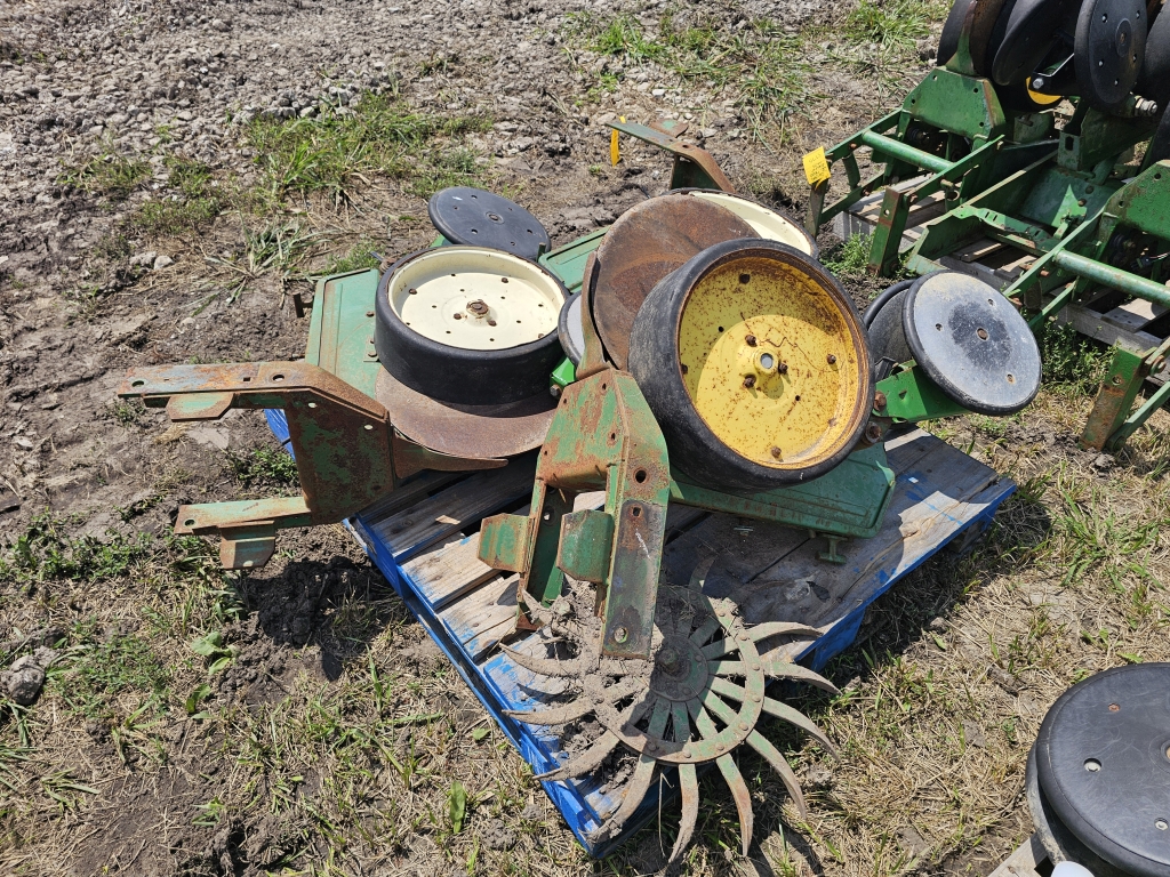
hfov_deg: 73.9
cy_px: 438
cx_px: 585
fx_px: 777
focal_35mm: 23
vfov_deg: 58.9
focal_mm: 6.3
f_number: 1.7
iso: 10
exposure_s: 1/728
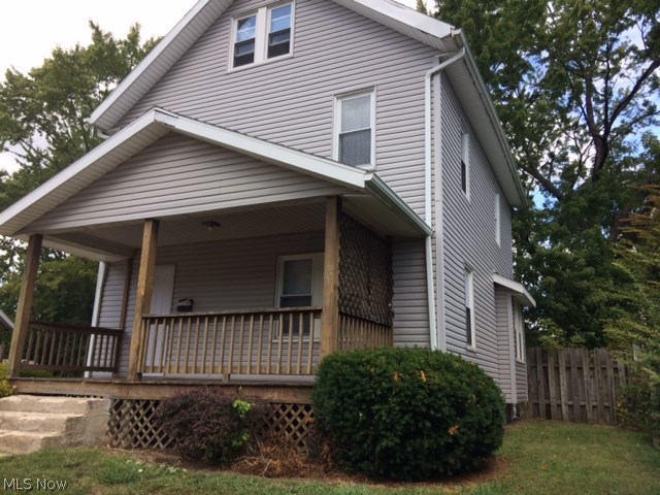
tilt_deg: +15.4
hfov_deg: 61.7
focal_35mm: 29
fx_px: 553
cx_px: 330
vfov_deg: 48.2
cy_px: 248
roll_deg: -0.4
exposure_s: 1/746
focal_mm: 4.15
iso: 32
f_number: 2.2
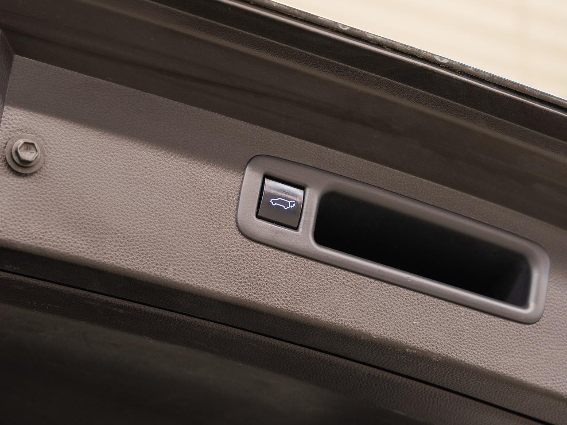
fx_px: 1469
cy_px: 201
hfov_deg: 21.8
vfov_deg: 16.5
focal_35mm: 90
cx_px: 284
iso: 100
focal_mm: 62.3
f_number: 5.6
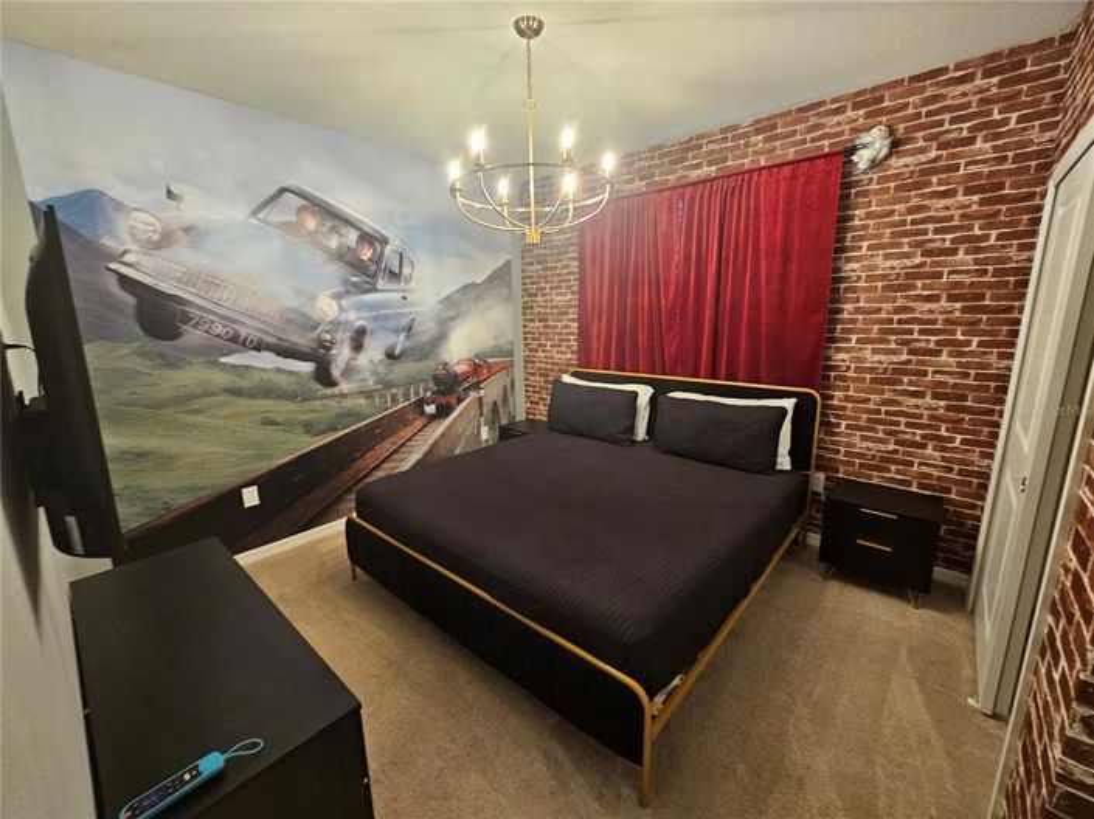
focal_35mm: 13
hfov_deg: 106.2
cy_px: 410
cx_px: 547
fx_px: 411
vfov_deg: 89.9
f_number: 2.2
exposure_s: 1/30
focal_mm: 2.2
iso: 320
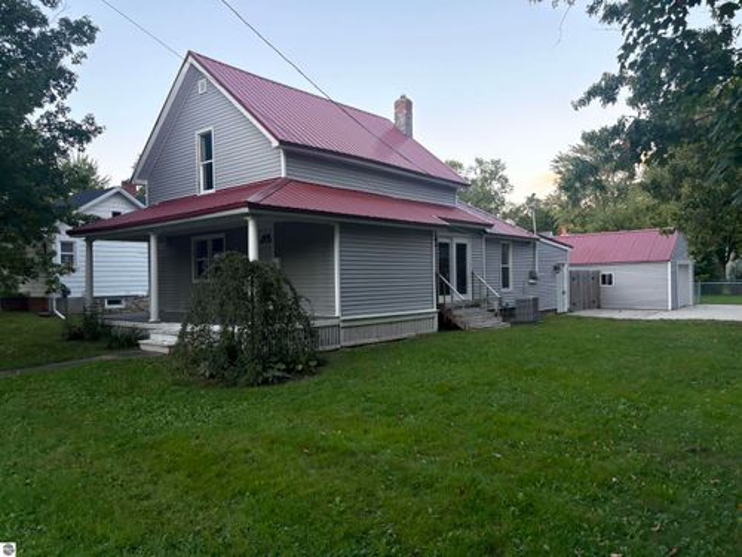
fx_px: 557
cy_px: 278
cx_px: 371
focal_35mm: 26
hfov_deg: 67.3
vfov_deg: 53.1
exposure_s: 1/119
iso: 125
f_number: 1.6
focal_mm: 5.96
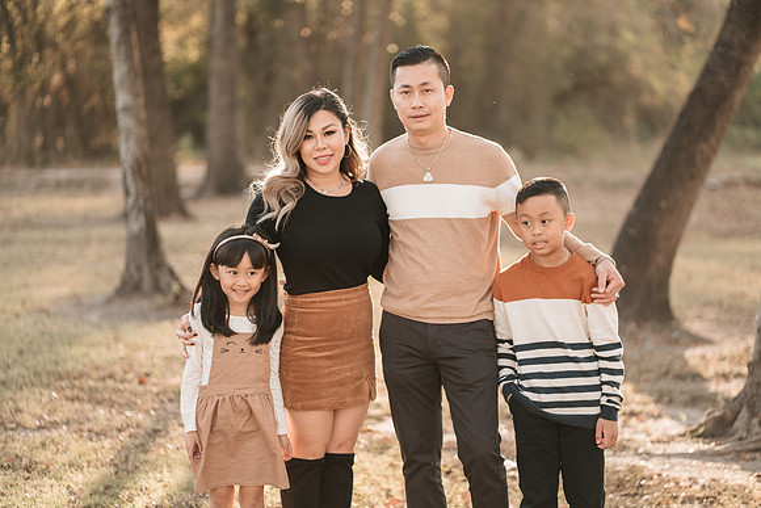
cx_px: 380
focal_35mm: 85
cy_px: 254
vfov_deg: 16.1
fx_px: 1797
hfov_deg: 23.9
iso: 125
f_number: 1.8
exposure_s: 1/500
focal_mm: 85
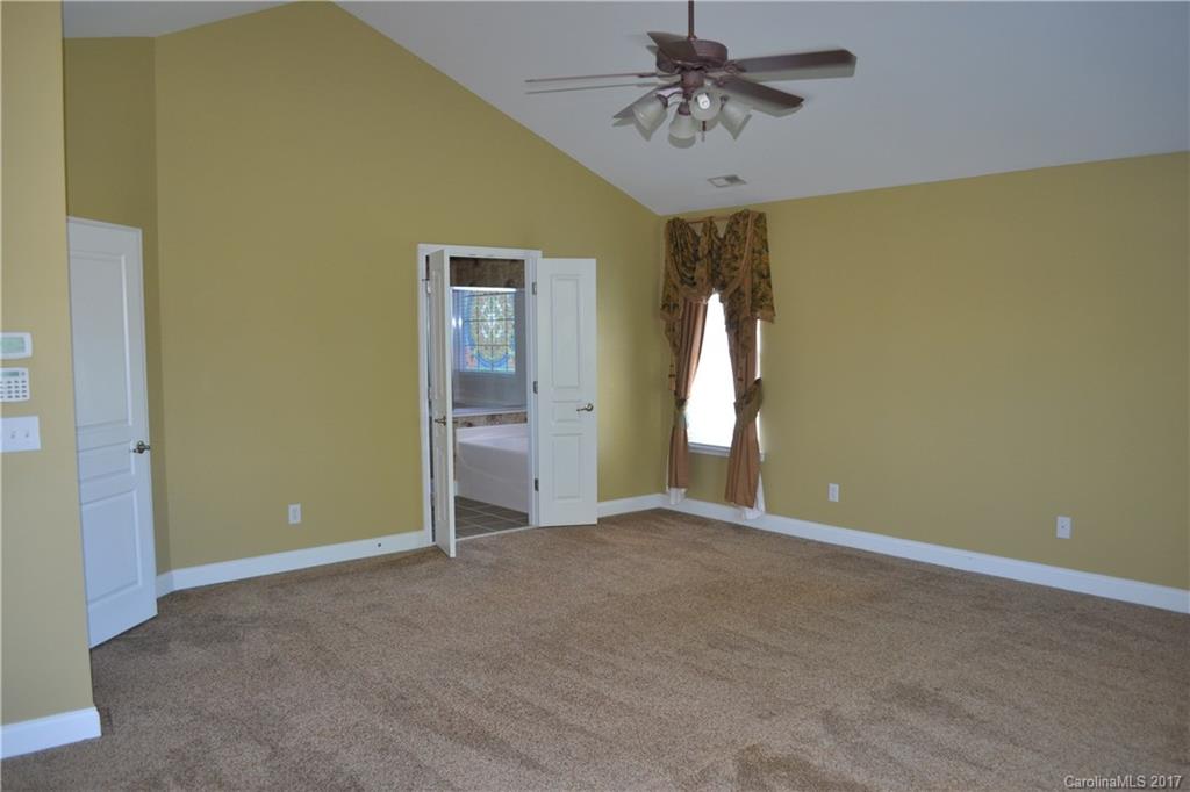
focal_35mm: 27
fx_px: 892
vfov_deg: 47.9
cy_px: 396
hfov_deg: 67.4
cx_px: 595
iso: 500
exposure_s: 1/60
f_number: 3.5
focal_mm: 18
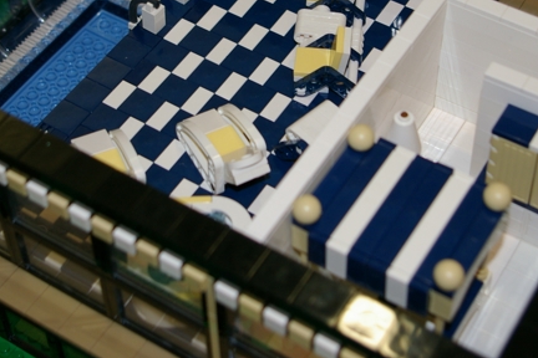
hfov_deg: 26.3
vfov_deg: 17.5
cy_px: 57
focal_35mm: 77
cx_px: 259
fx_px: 1151
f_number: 4
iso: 200
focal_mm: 28
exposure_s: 1/45
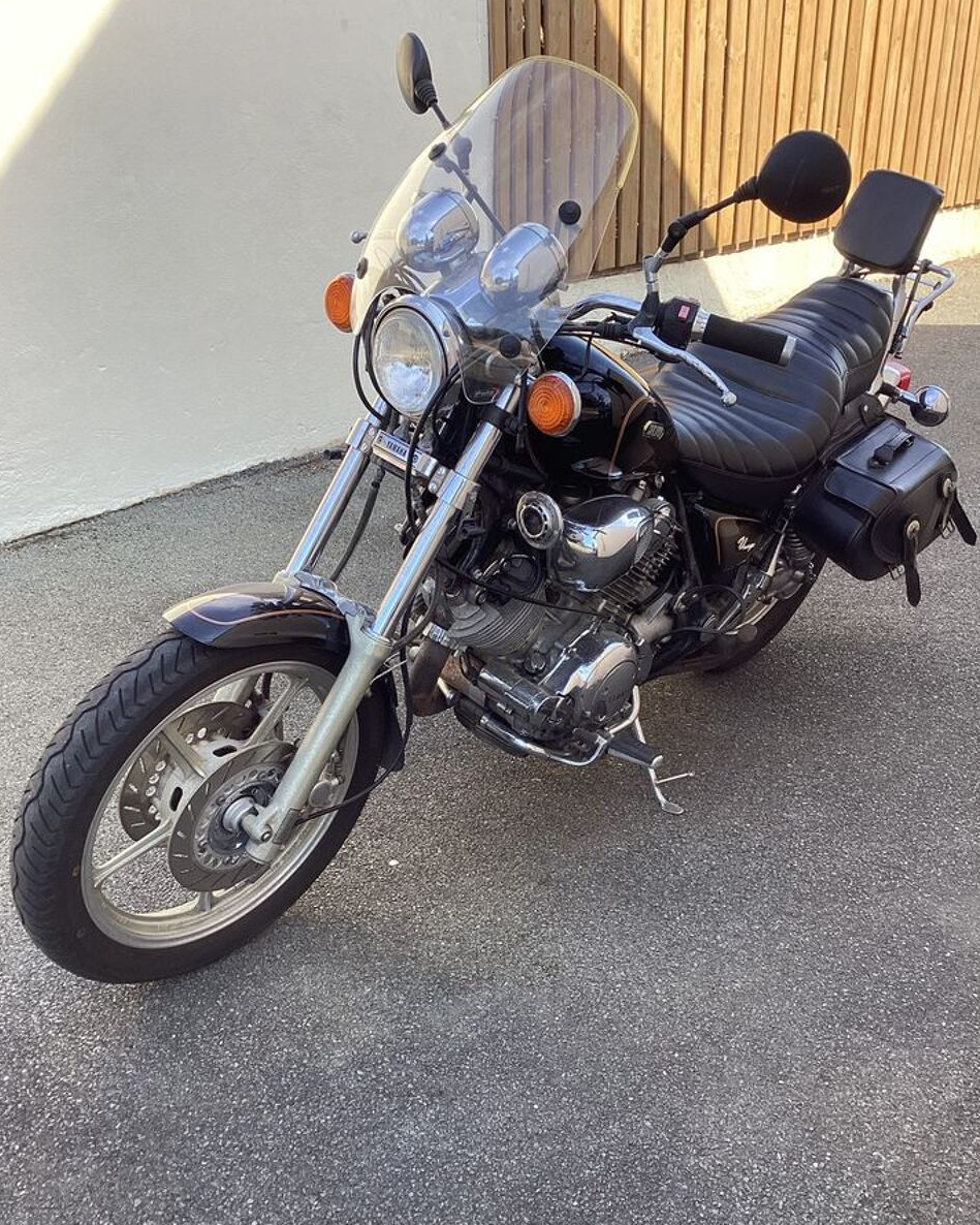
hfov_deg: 43.4
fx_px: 1233
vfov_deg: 52.7
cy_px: 677
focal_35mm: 34
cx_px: 484
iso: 25
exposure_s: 1/242
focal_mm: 3.3
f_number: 2.4
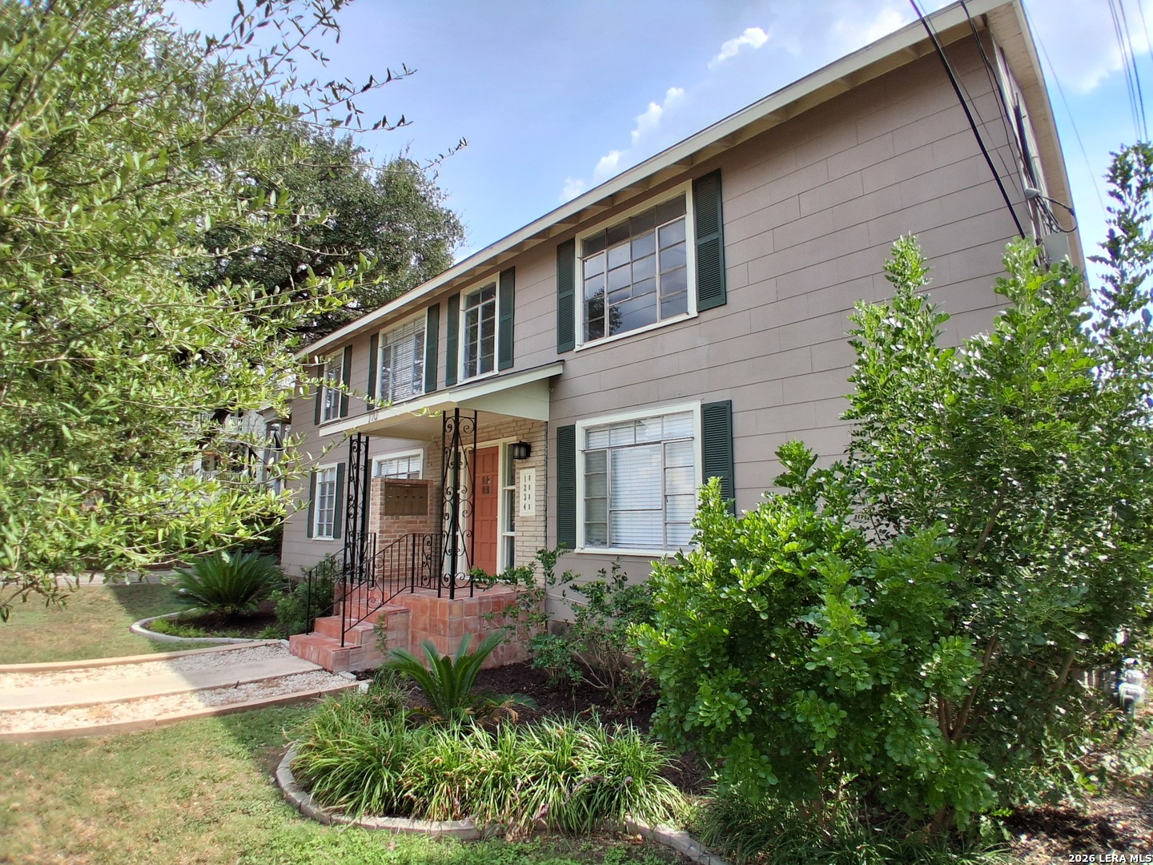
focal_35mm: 17
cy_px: 432
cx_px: 576
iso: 50
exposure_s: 1/855
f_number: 2.2
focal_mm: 1.4
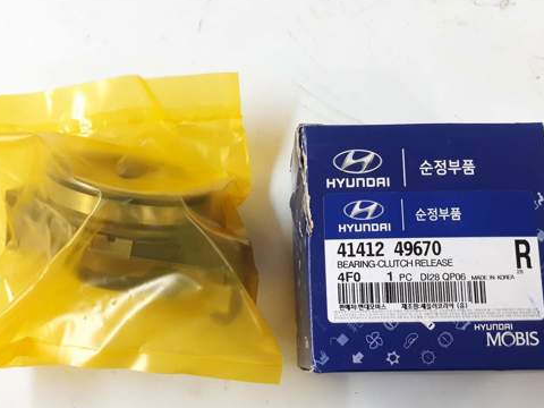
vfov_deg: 39.5
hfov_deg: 51.2
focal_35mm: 36
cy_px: 246
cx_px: 237
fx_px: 566
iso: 200
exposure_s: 1/17
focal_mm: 3.6
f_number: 1.9
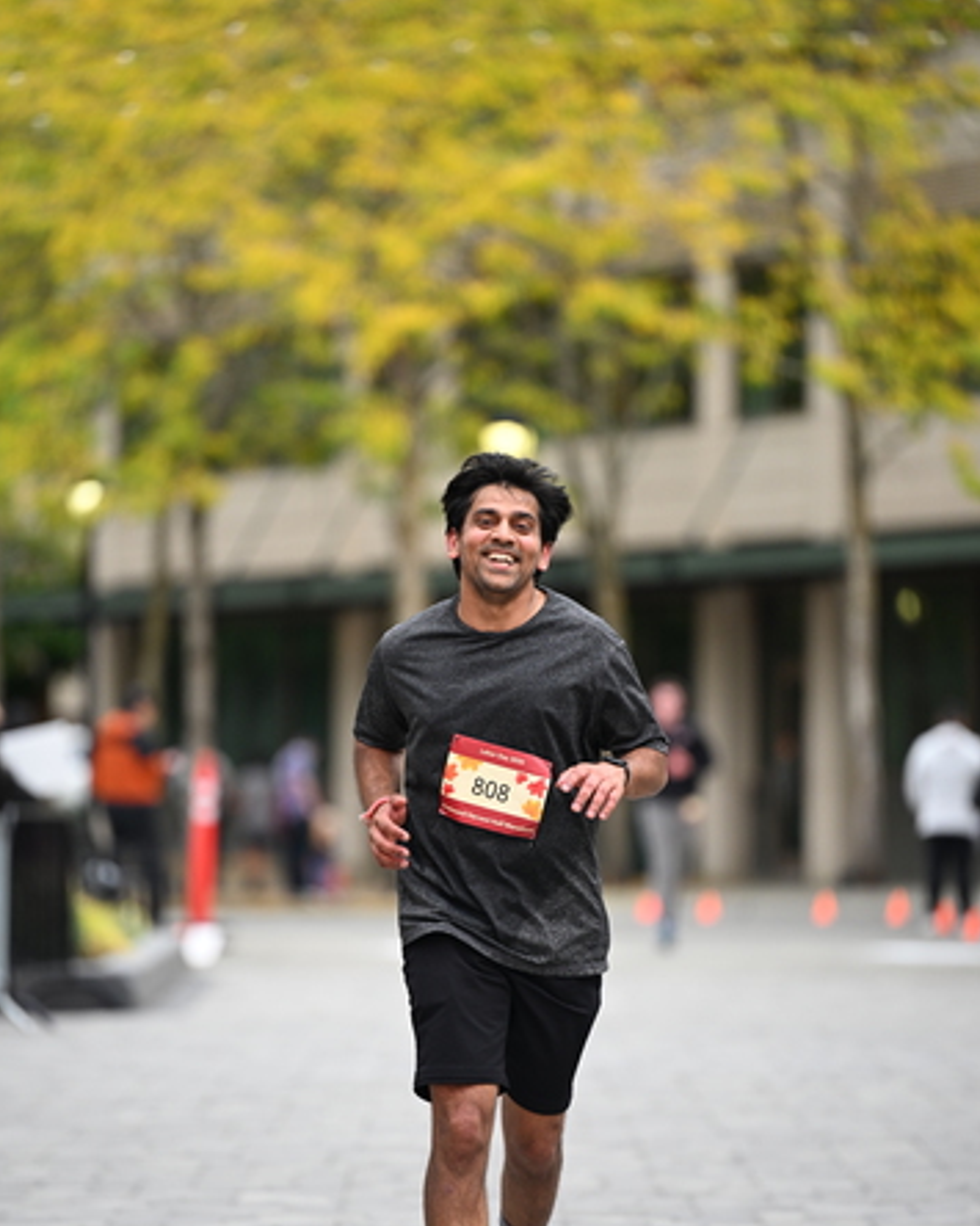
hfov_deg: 6.8
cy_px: 699
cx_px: 487
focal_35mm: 227
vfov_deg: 8.5
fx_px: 8233
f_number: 2.8
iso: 640
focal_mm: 195
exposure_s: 1/2000
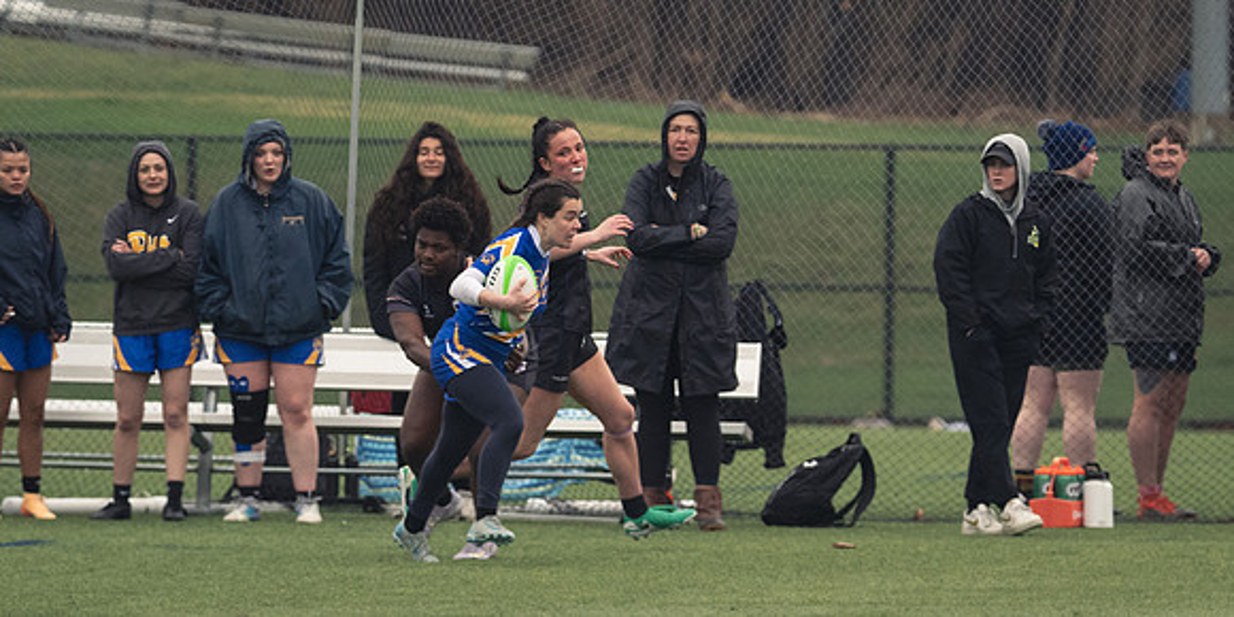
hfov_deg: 3.7
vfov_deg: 1.9
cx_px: 624
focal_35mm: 594
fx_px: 18941
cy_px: 442
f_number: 6.3
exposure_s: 1/800
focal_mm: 340
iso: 2500
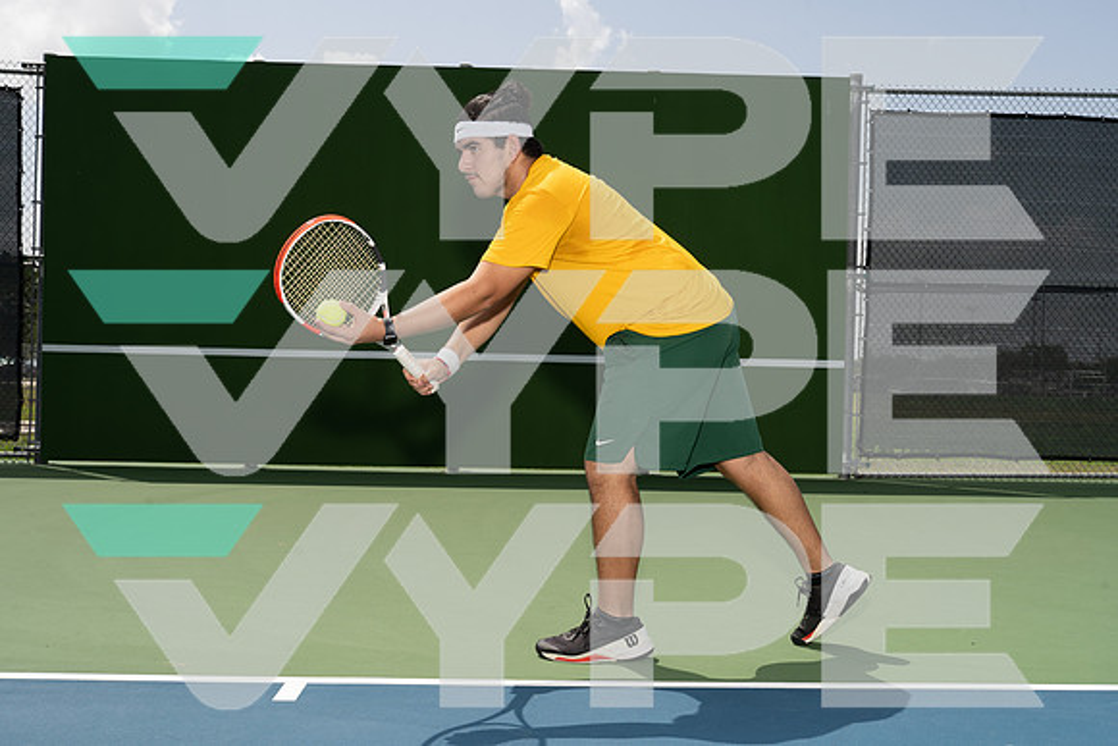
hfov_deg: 50.7
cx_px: 559
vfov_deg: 35.1
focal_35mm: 38
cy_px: 373
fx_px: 1180
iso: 100
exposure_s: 1/250
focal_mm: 38
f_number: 10
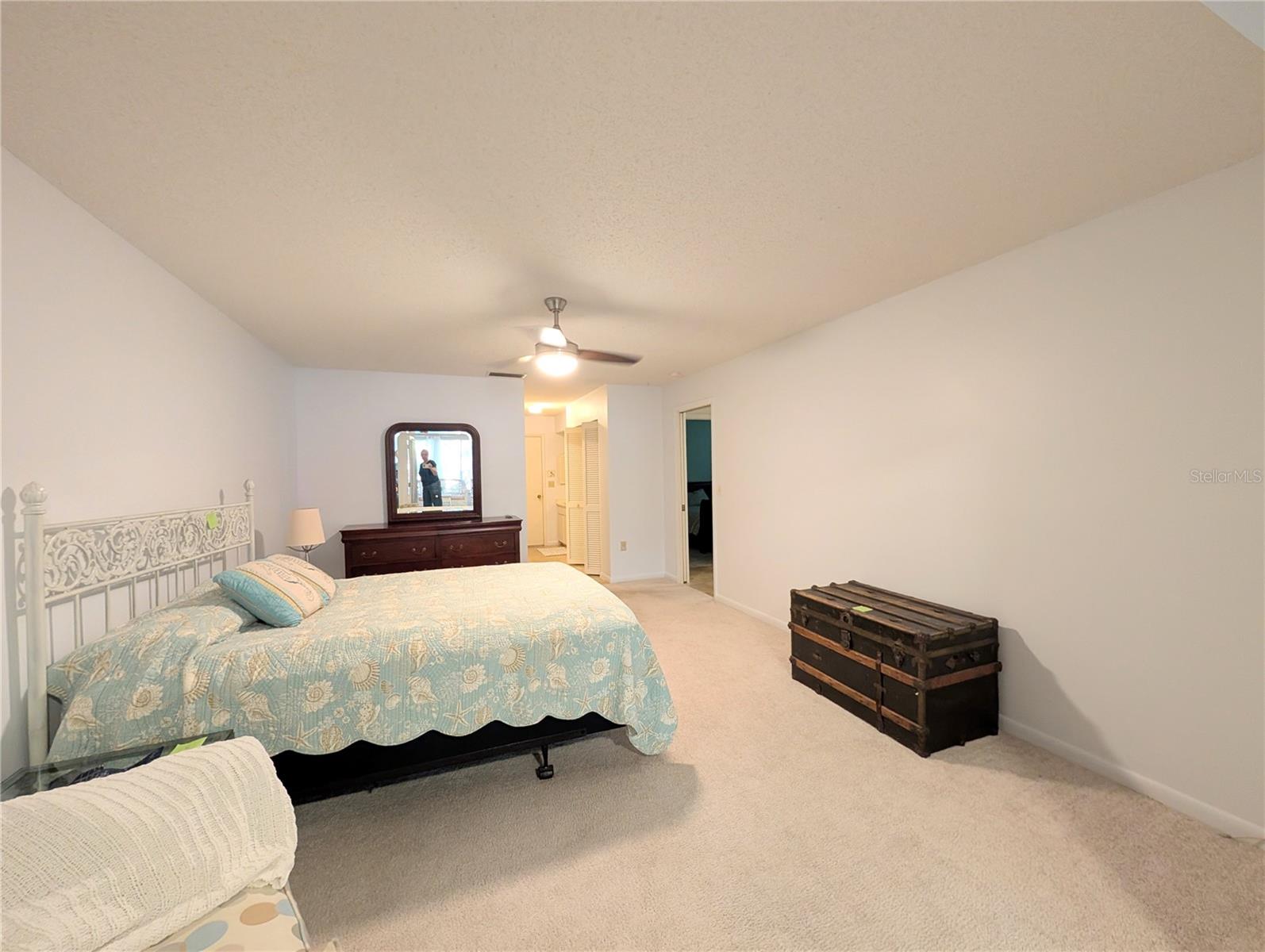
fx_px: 439
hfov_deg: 110.5
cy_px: 476
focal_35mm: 12
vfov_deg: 94.6
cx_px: 632
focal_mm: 2.02
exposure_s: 1/40
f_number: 1.7
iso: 250
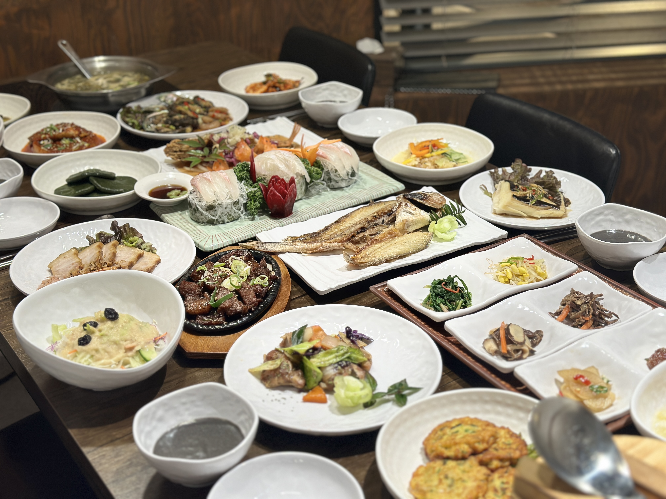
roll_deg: +1.2
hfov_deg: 39.7
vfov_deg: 30.3
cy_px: 250
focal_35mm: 48
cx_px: 333
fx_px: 924
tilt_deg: -28.0
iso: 160
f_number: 1.78
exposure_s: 1/60
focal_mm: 6.86
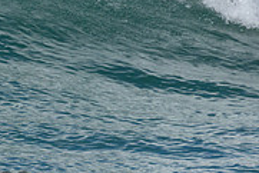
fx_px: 18439
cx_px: -80
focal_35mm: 2561
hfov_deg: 0.8
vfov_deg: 0.5
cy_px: -59
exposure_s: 1/2000
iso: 2200
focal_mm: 800
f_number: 11
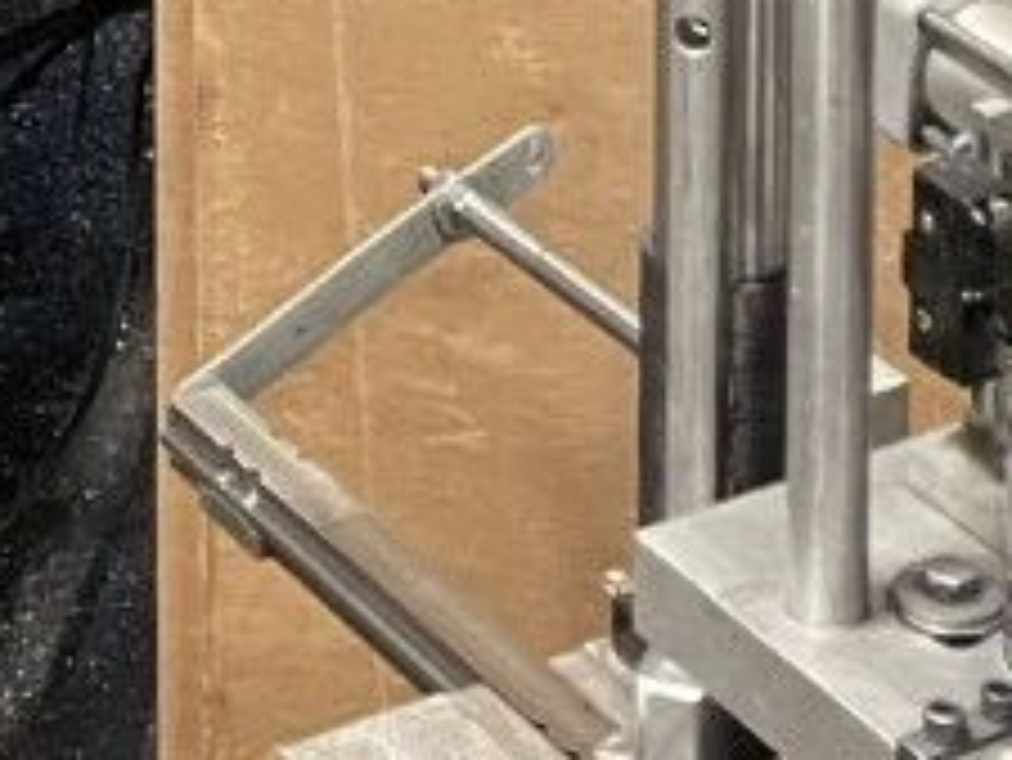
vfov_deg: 8.2
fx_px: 4680
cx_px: 9
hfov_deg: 12.2
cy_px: -1345
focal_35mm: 160
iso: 400
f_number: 1.6
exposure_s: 1/60
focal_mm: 5.1
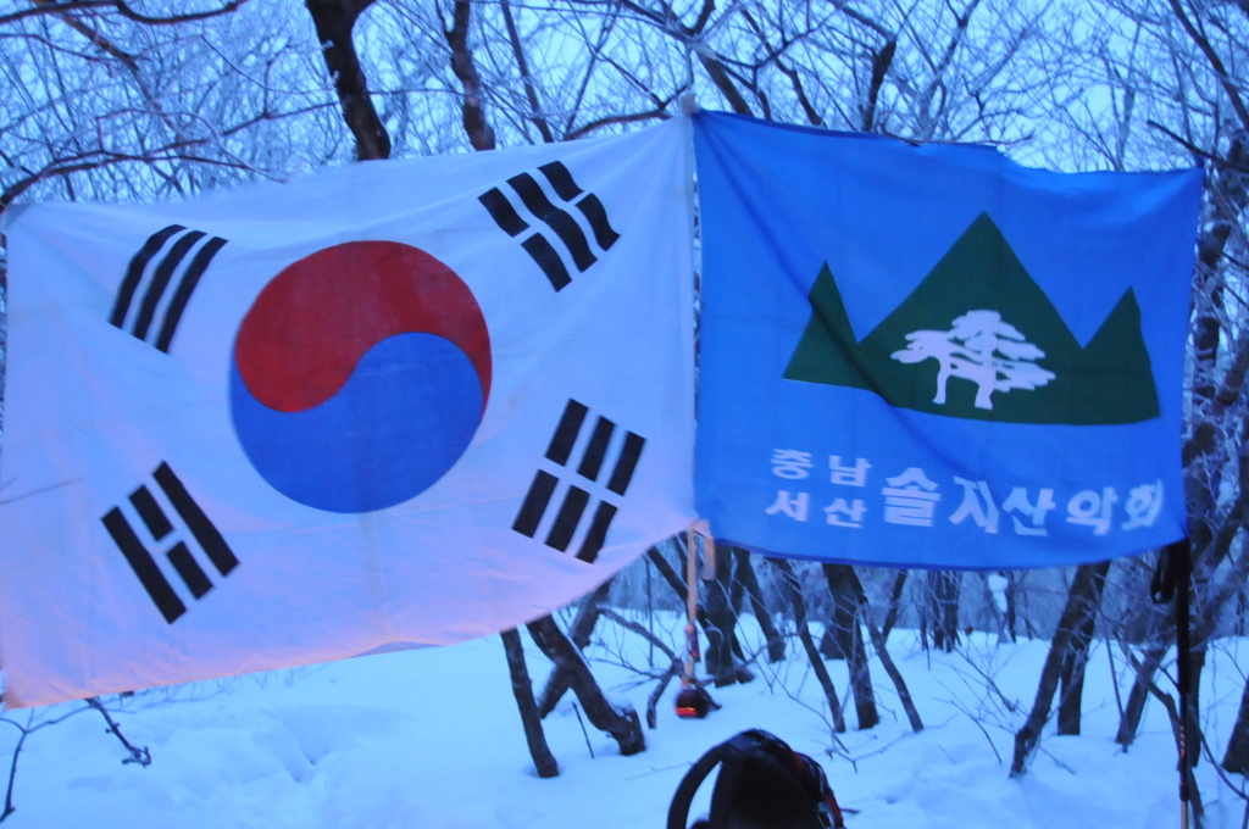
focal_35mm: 39
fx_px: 1351
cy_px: 414
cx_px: 624
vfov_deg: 34.1
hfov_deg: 49.6
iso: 3200
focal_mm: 26
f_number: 3.8
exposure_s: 1/5
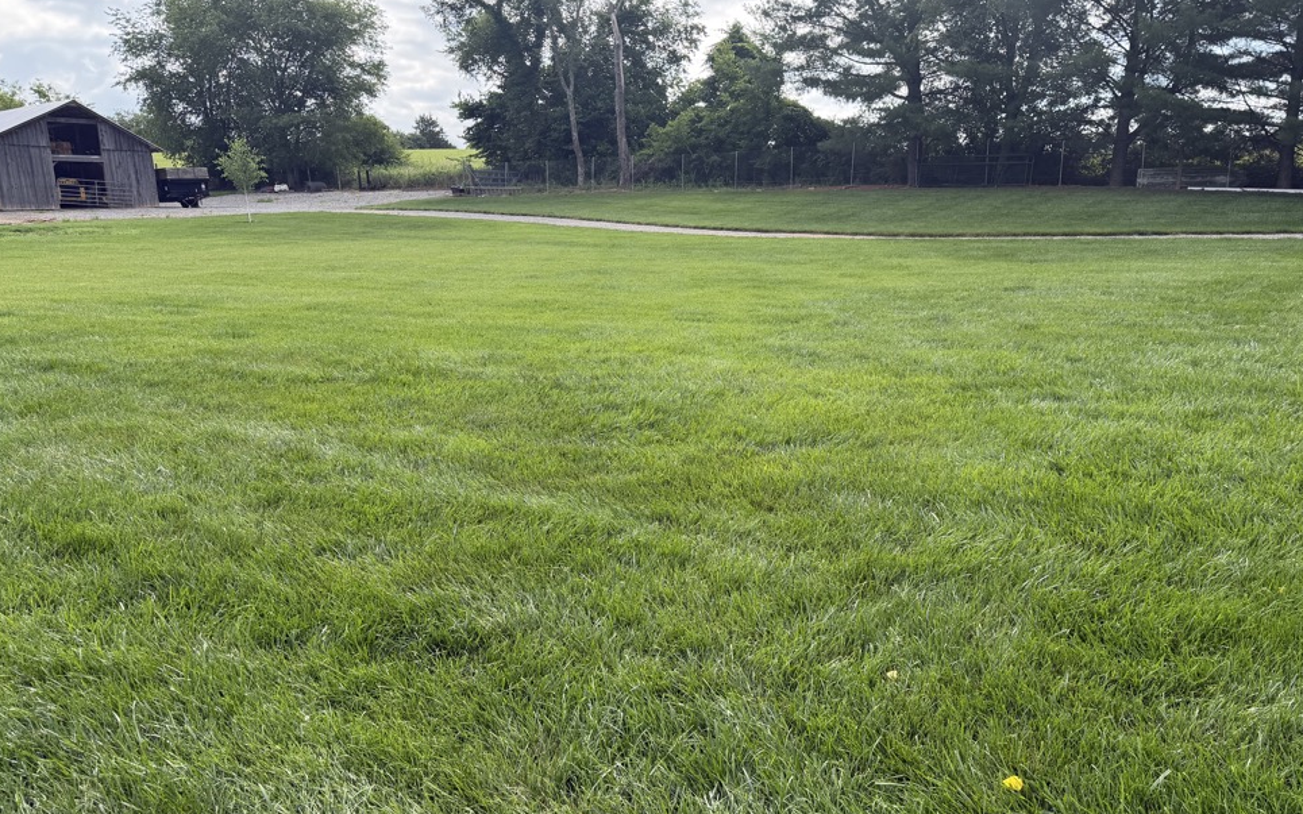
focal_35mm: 29
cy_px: 476
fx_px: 1030
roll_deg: +1.2
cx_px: 729
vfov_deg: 43.0
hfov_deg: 64.4
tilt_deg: -13.9
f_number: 1.78
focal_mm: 6.76
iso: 100
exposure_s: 1/1901
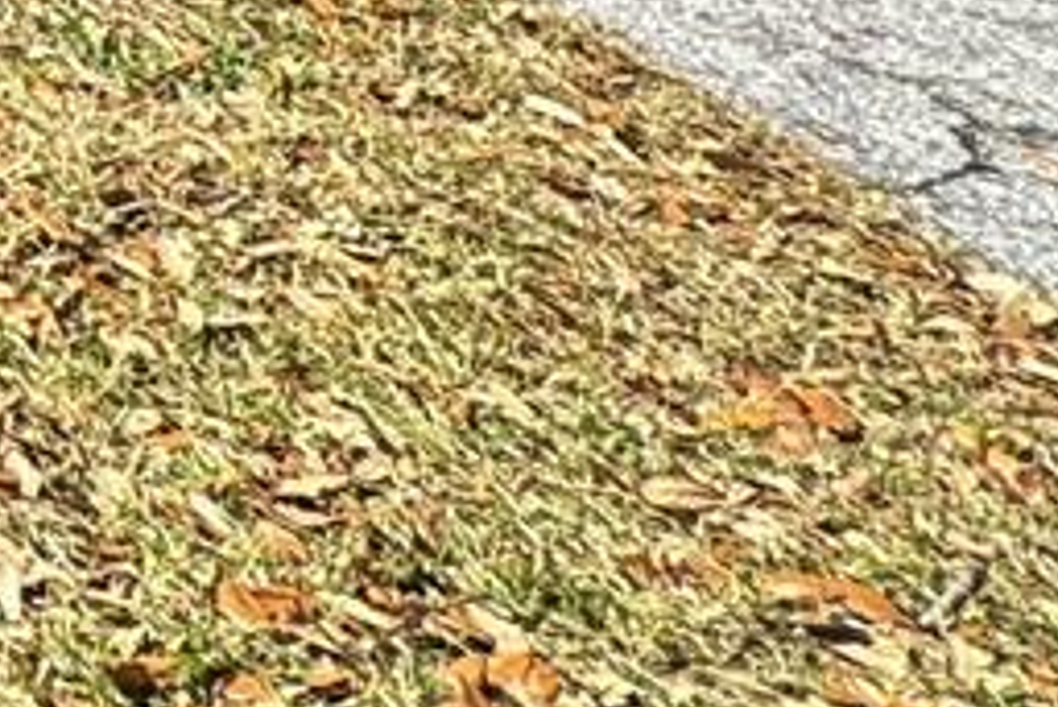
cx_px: -1558
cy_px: -1129
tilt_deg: +3.7
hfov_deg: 14.1
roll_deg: +0.2
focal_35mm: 91
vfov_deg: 11.6
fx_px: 2676
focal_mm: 2.22
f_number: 2.2
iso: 50
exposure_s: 1/578
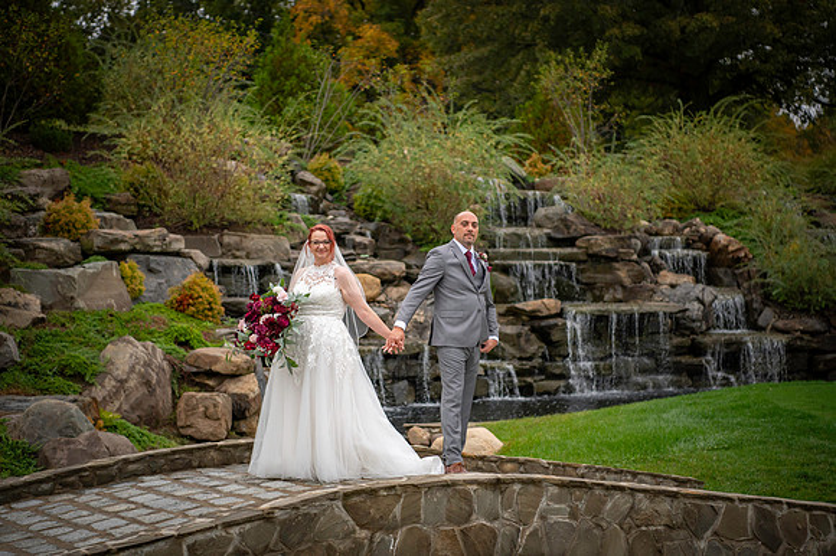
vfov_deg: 19.4
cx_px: 418
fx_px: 1625
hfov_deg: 28.9
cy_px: 278
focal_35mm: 70
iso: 800
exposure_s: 1/2000
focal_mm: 70
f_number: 2.8
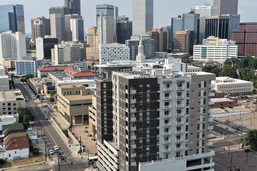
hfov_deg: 42.7
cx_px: 135
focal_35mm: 46
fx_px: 328
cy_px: 100
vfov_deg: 29.2
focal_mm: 14.45
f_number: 2.8
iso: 160
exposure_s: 1/1250
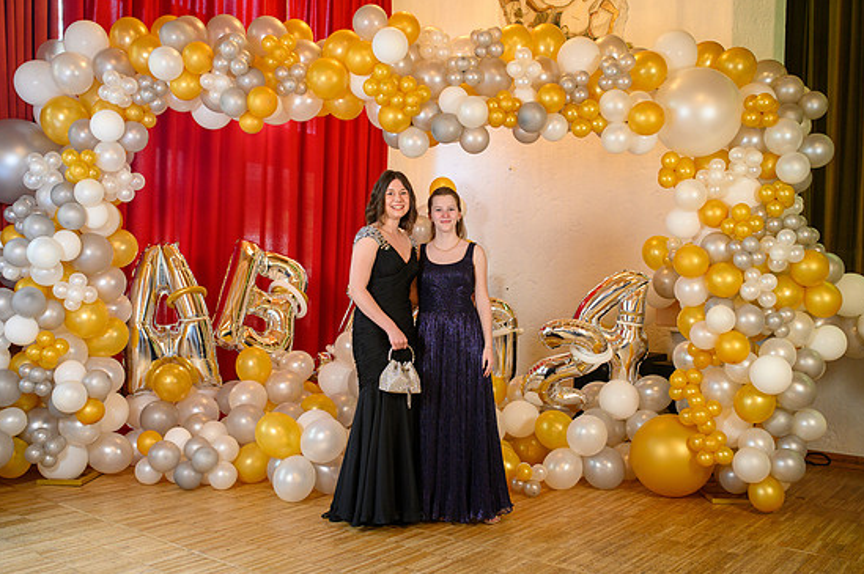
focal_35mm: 37
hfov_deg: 51.9
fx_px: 887
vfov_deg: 35.9
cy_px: 286
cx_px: 422
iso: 1250
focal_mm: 35
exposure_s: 1/100
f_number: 3.5
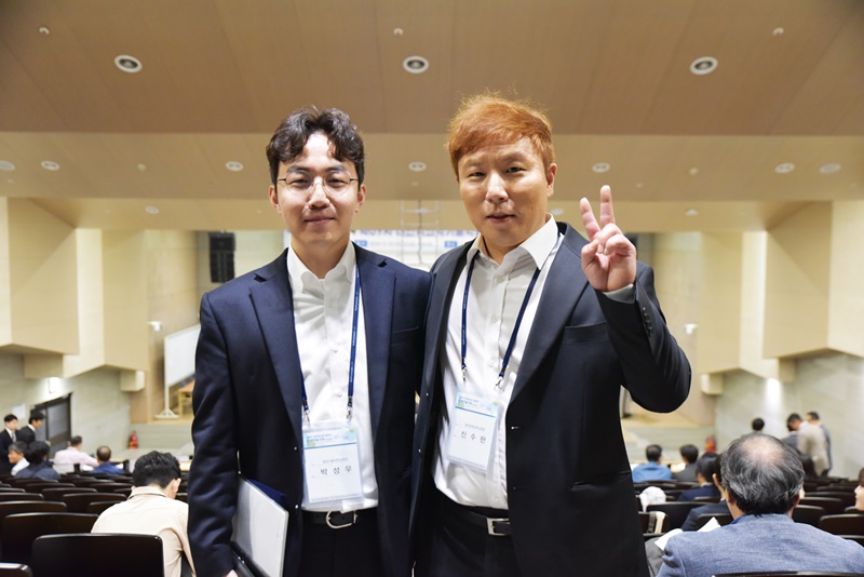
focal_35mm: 36
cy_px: 288
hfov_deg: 53.1
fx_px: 864
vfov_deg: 36.9
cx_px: 432
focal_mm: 36
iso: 3200
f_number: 3.2
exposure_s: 1/160
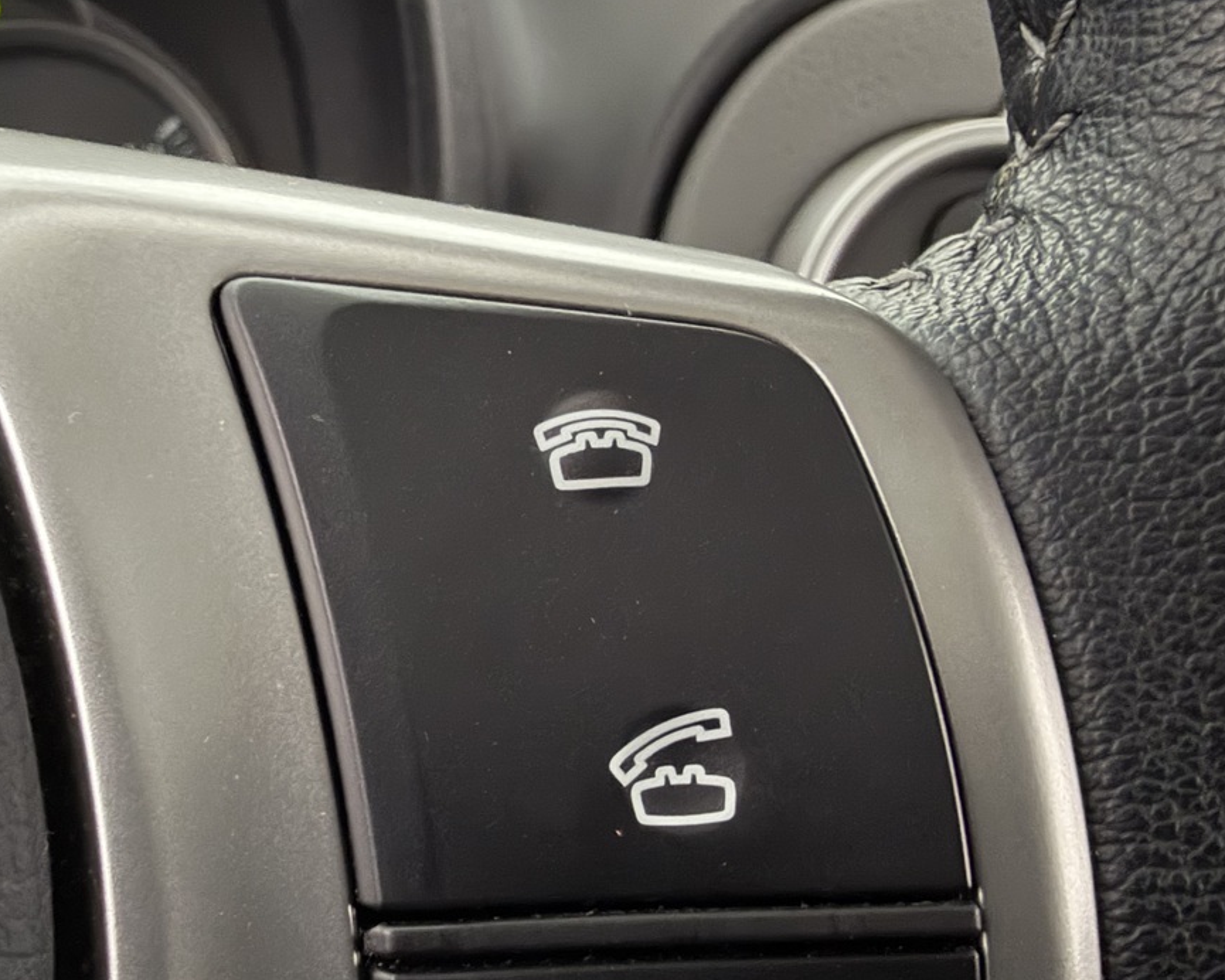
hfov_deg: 46.7
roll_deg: -5.4
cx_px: 514
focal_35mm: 39
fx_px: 1414
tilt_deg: -27.7
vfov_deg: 37.5
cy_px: 705
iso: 500
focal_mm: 2.22
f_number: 2.2
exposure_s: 1/10
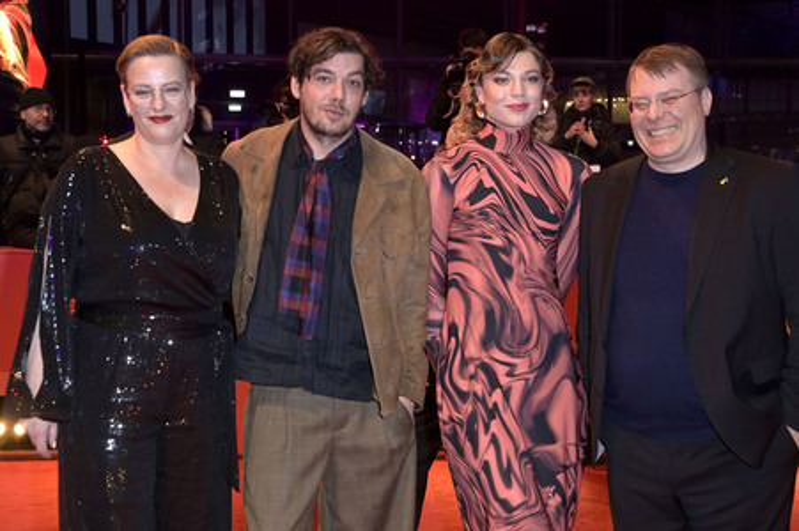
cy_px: 266
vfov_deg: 29.8
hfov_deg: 43.6
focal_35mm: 45
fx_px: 998
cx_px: 400
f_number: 5.6
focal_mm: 45
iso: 1250
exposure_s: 1/250
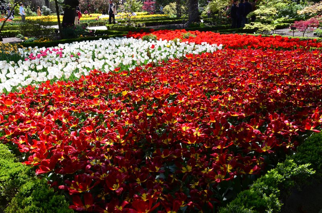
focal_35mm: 33
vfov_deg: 39.8
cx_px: 161
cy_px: 106
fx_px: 295
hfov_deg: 57.3
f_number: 10
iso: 640
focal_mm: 22
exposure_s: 1/320
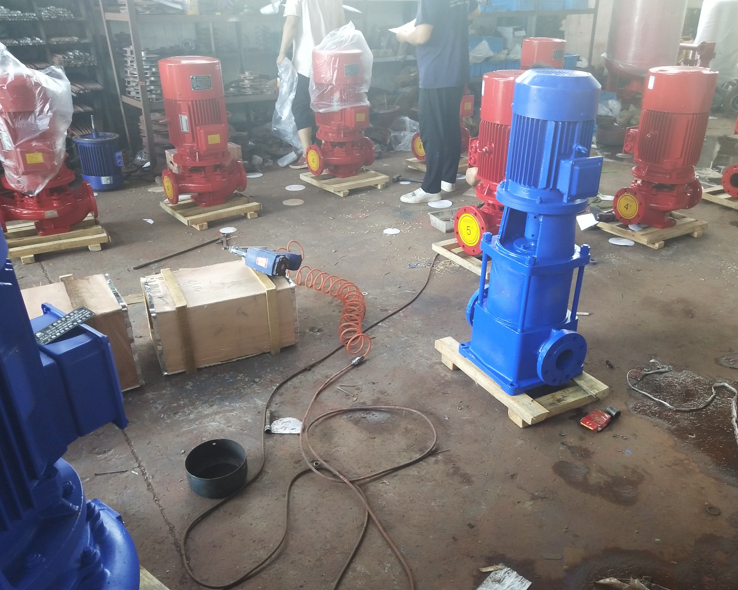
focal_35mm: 32
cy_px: 295
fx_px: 699
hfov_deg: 55.6
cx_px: 398
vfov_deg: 45.8
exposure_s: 1/50
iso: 296
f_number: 1.8
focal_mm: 3.95
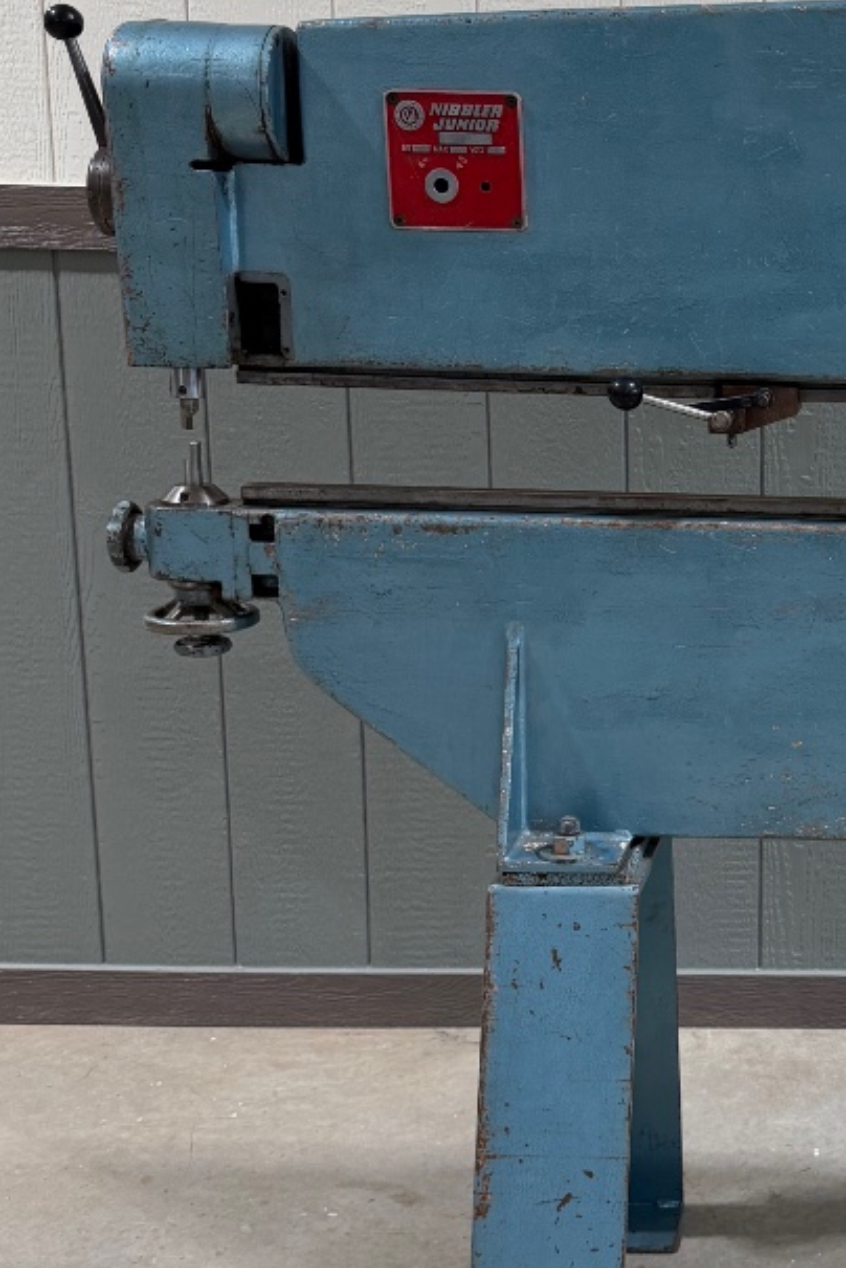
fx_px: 1936
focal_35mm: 55
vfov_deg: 36.2
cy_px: 587
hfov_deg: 23.0
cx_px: 965
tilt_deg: -11.9
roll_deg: -2.1
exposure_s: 1/120
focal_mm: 6.76
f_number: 1.78
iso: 125
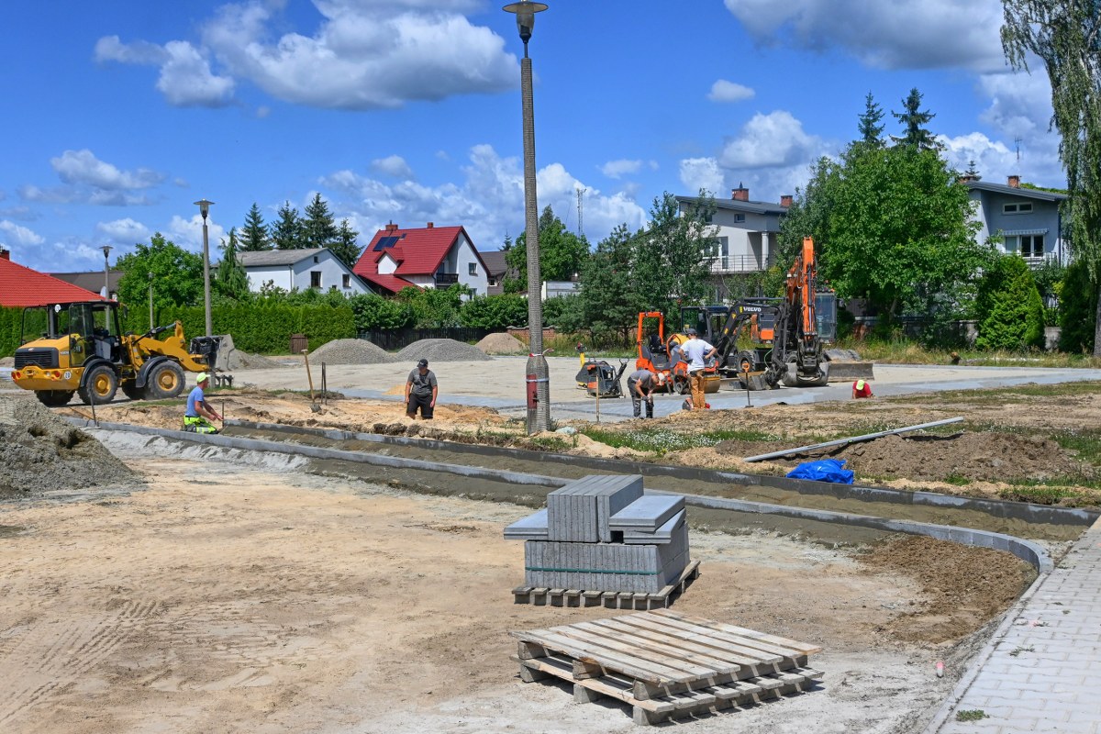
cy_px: 367
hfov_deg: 43.0
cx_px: 550
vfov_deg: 29.4
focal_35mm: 46
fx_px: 1399
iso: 400
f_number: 5.6
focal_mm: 30.5
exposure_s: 1/4000
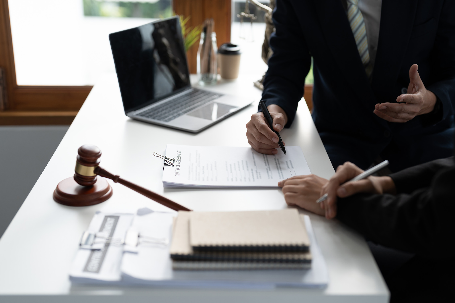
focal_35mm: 50
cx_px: 228
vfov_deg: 27.0
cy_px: 152
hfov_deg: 39.6
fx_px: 632
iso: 100
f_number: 2
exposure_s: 1/160
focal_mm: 50
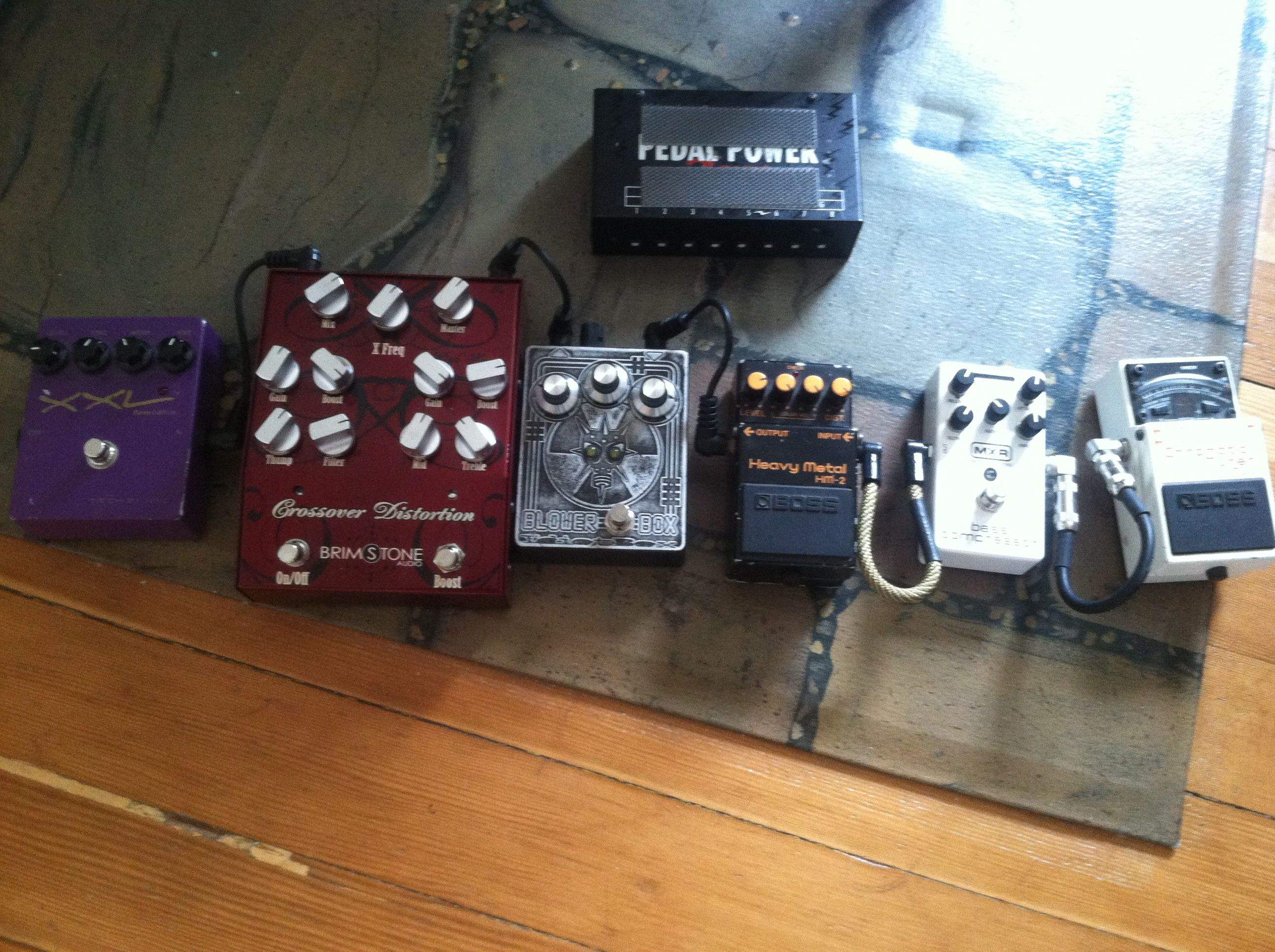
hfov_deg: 52.7
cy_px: 476
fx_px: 1287
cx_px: 638
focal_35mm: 35
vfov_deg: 40.6
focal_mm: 3.85
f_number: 2.8
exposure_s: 1/15
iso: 320
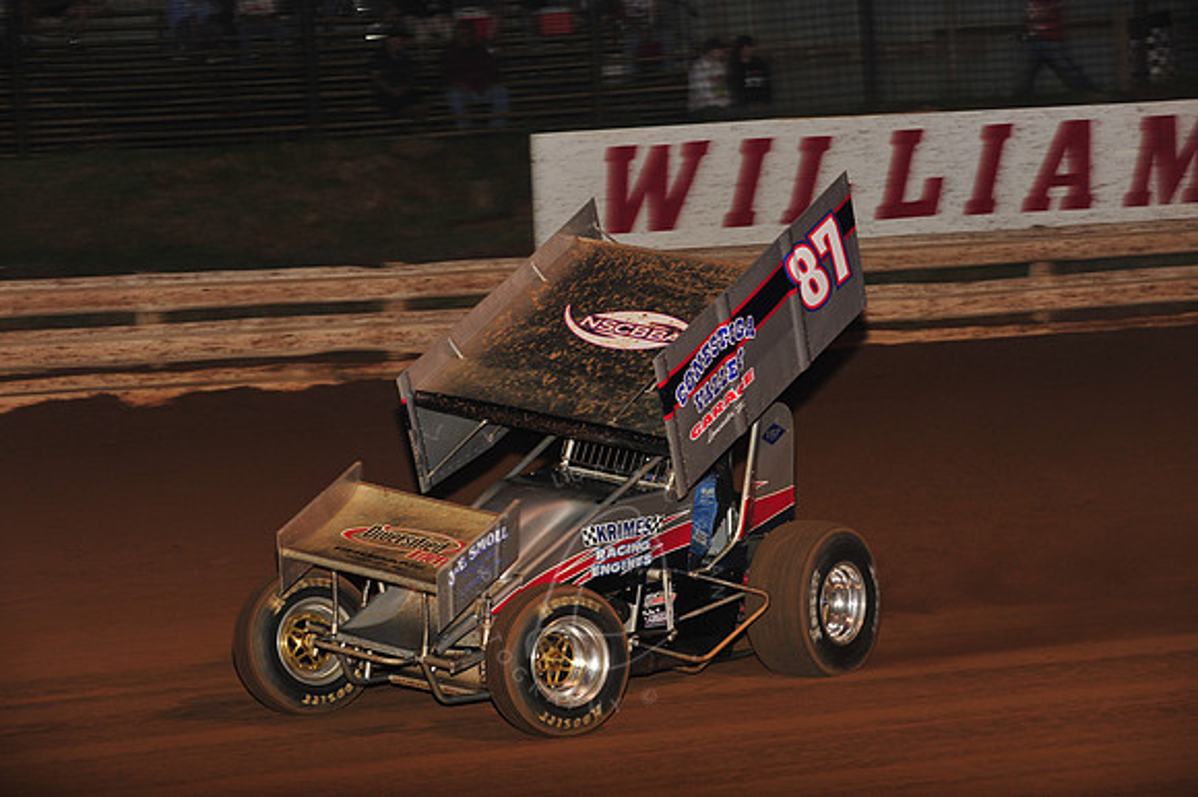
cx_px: 599
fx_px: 4490
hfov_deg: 15.2
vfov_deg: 10.1
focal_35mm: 135
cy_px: 398
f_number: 7.1
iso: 1000
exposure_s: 1/320
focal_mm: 135
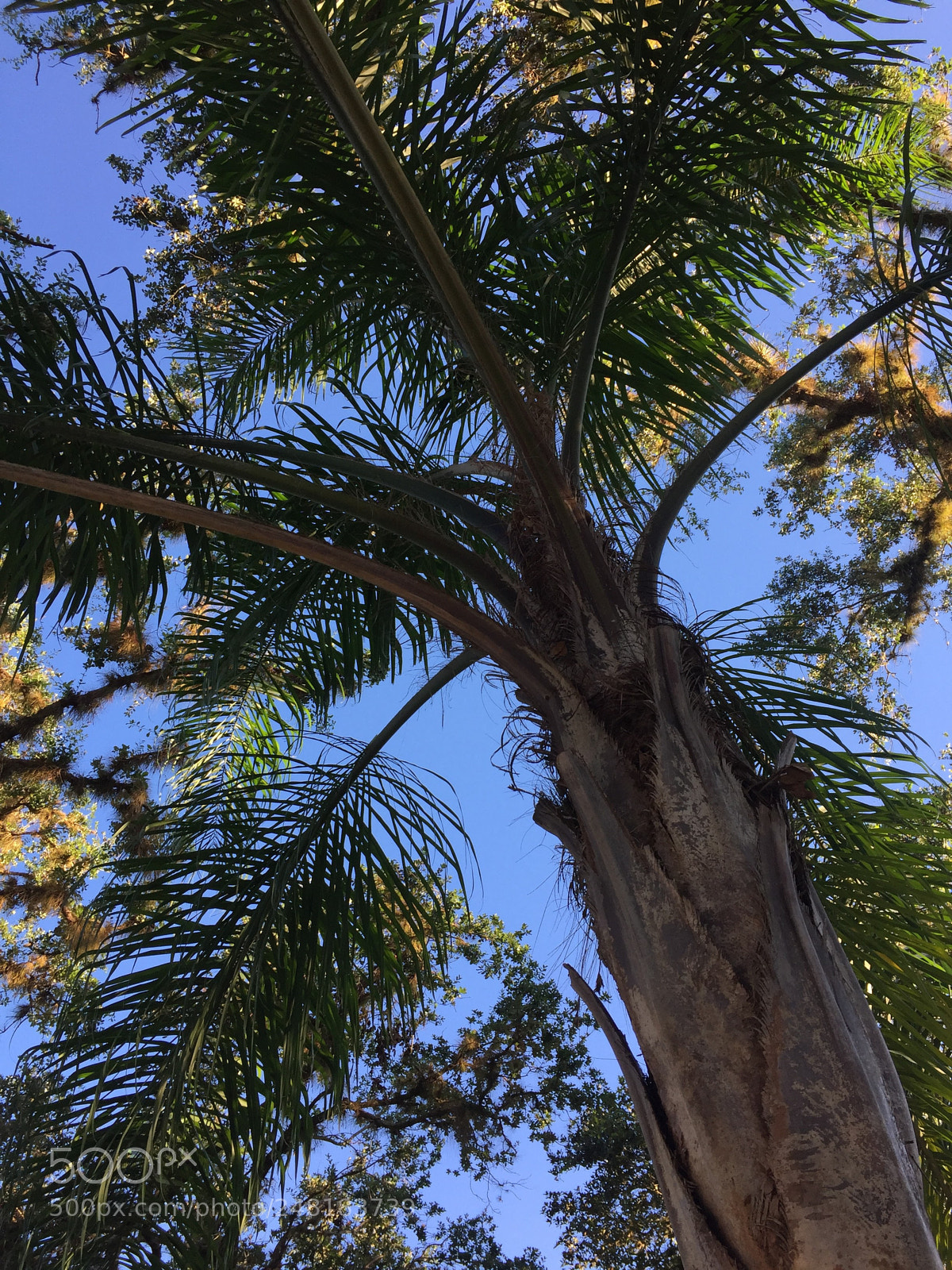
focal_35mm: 29
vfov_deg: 61.7
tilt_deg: +56.2
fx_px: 1063
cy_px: 635
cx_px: 476
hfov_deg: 48.2
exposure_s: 1/280
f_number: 2.2
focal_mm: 4.15
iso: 32
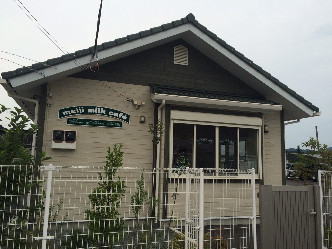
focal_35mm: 29
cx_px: 166
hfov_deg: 61.7
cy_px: 124
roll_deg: -0.2
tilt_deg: +6.0
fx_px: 278
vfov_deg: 48.2
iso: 32
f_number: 2.2
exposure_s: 1/622
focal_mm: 4.15
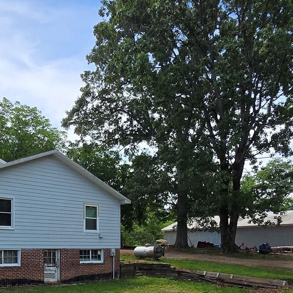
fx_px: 364
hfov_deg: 43.1
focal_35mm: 38
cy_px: 249
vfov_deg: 41.3
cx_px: 92
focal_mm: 1.7
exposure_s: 1/1053
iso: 25
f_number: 2.2
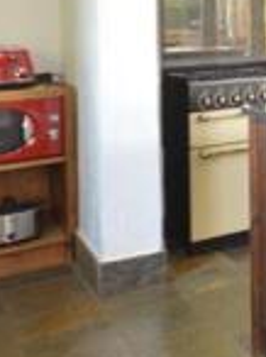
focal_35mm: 65
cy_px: 4
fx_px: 668
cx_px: 469
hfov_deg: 18.2
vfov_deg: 28.1
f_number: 7.1
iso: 500
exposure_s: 1/5
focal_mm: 10
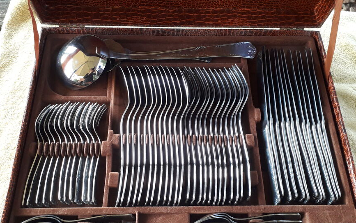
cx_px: 180
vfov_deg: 38.3
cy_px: 116
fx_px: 320
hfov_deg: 58.1
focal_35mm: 33
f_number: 1.9
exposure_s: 1/50
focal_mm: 3.6
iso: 125
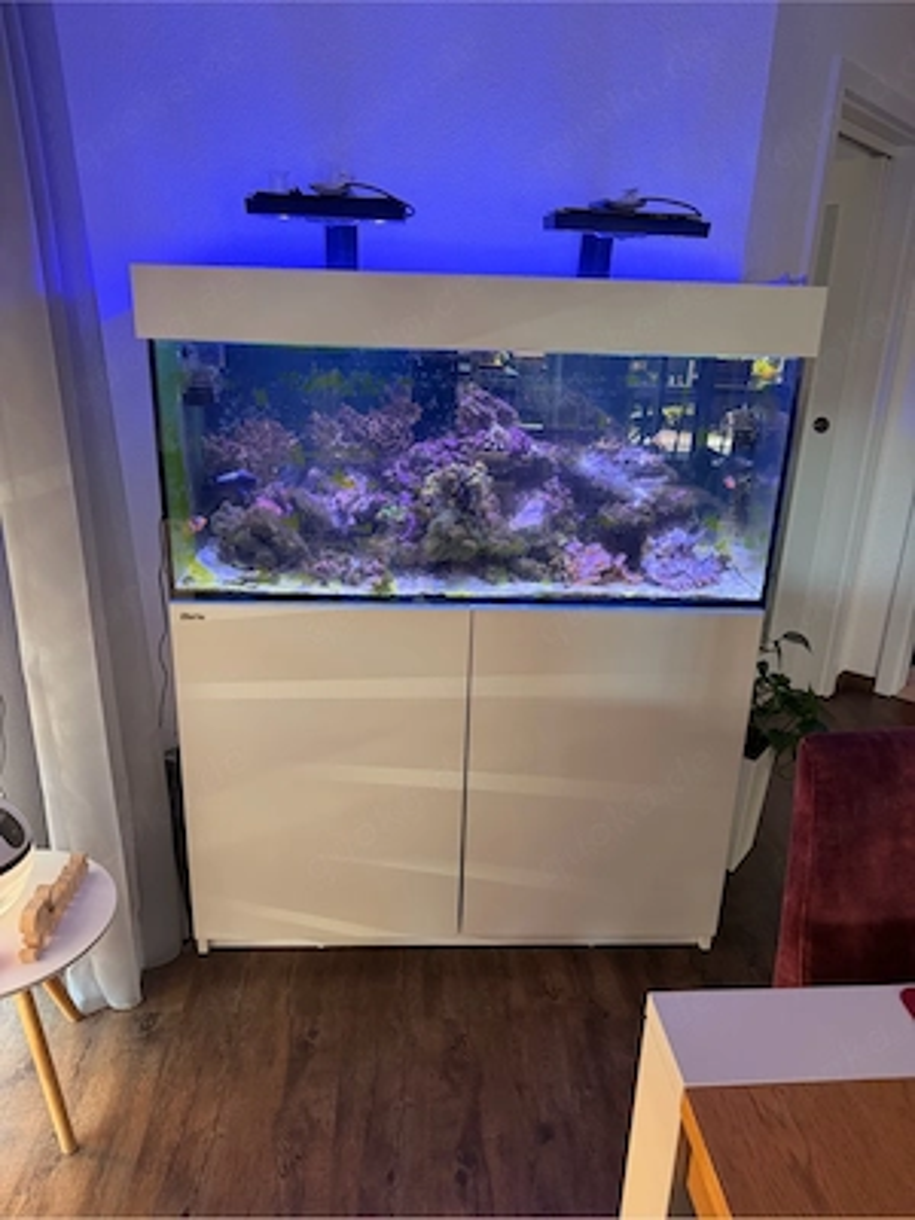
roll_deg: -2.2
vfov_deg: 71.6
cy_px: 610
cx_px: 458
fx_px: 846
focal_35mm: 24
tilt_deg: -19.5
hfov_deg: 56.8
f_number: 1.78
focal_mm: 6.76
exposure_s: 1/83
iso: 200
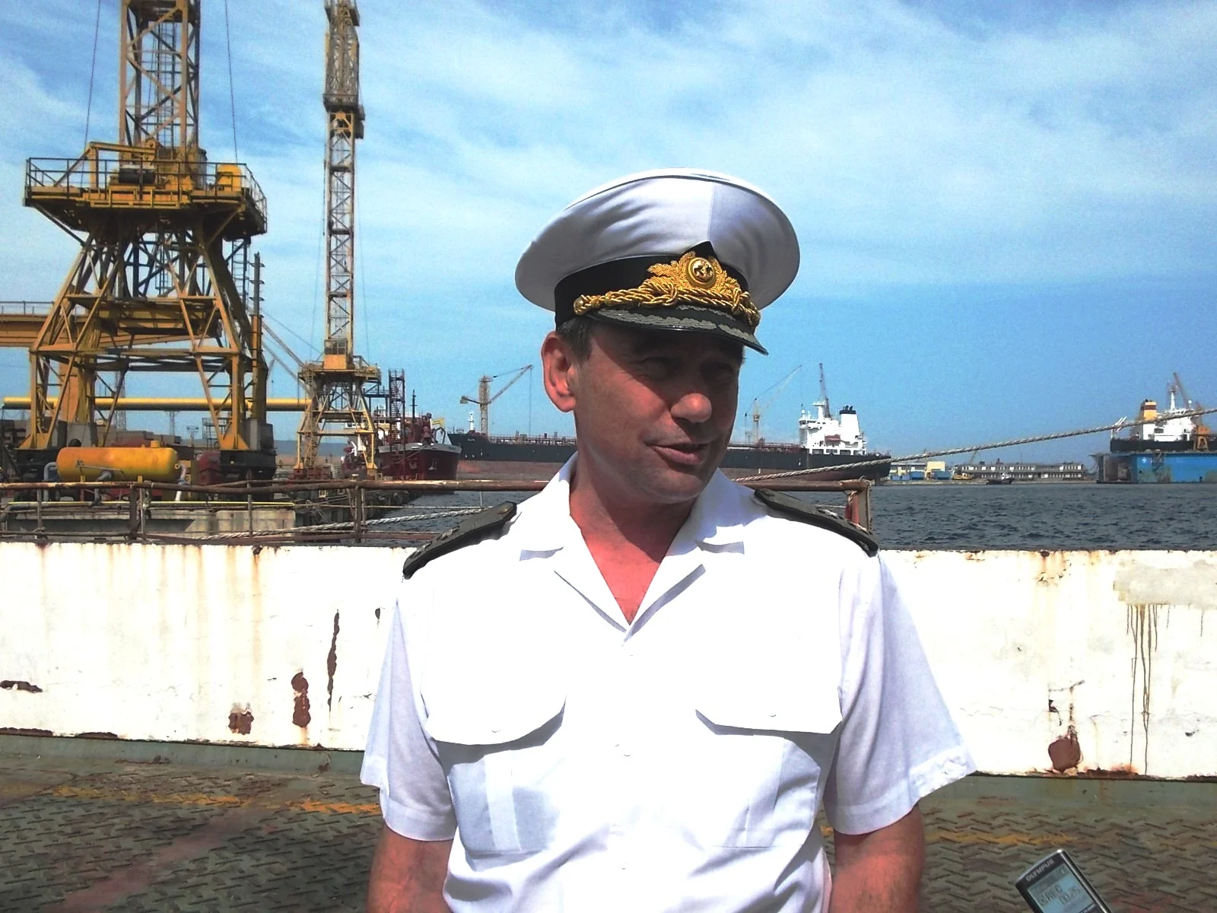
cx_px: 608
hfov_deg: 49.0
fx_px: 1336
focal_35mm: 38
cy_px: 456
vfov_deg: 37.7
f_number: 6.2
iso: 80
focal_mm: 5.3
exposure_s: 1/640
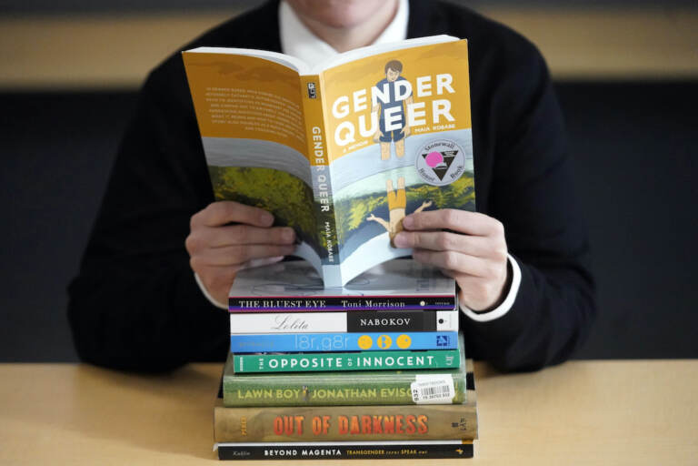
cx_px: 349
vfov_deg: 10.8
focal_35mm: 127
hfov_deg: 16.1
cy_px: 233
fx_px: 2462
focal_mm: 127
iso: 12800
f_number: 2.8
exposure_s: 1/2000
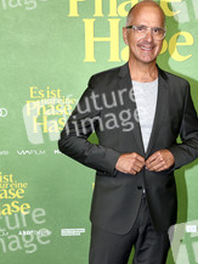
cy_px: 176
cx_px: 120
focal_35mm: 62
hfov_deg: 23.6
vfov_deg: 30.9
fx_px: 472
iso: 500
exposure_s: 1/125
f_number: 6.3
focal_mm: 35
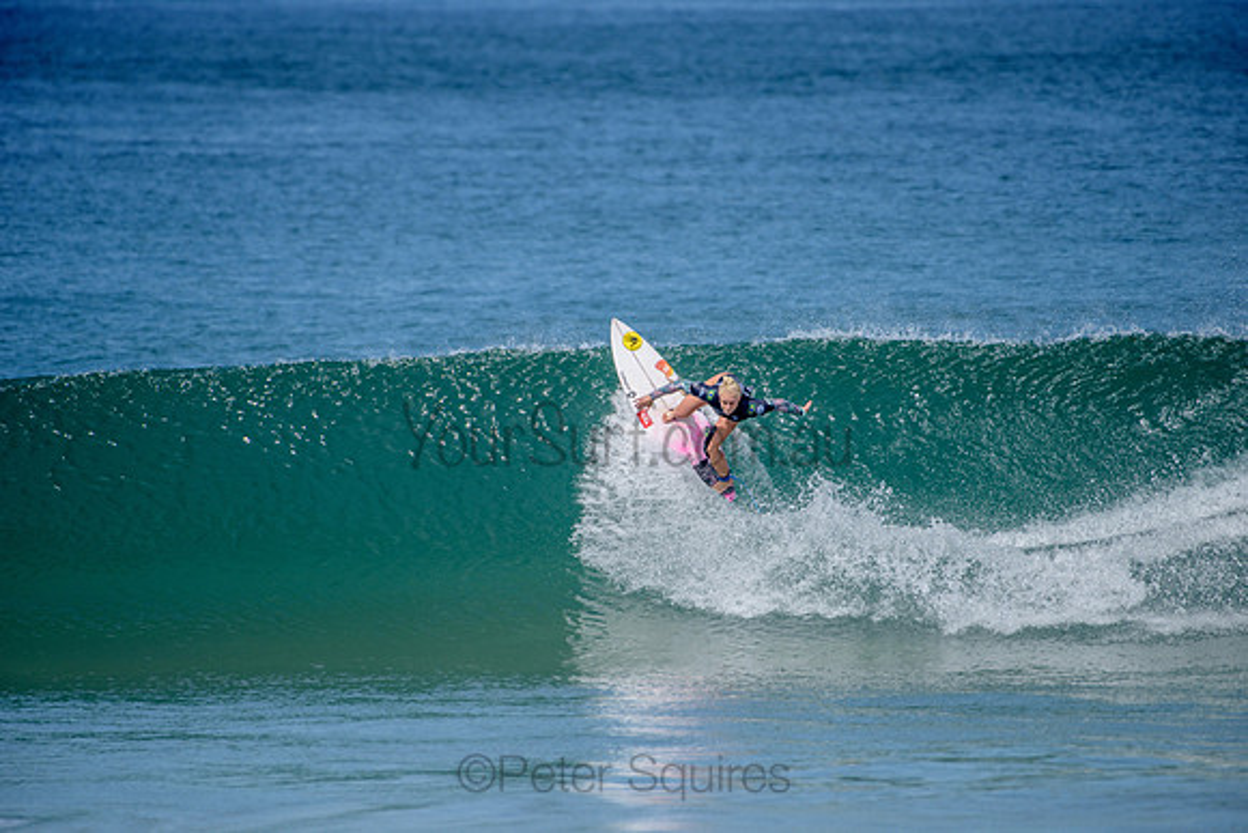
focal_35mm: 500
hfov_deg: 4.1
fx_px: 17337
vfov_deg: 2.8
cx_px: 624
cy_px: 416
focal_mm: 500
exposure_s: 1/2500
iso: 250
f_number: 6.3
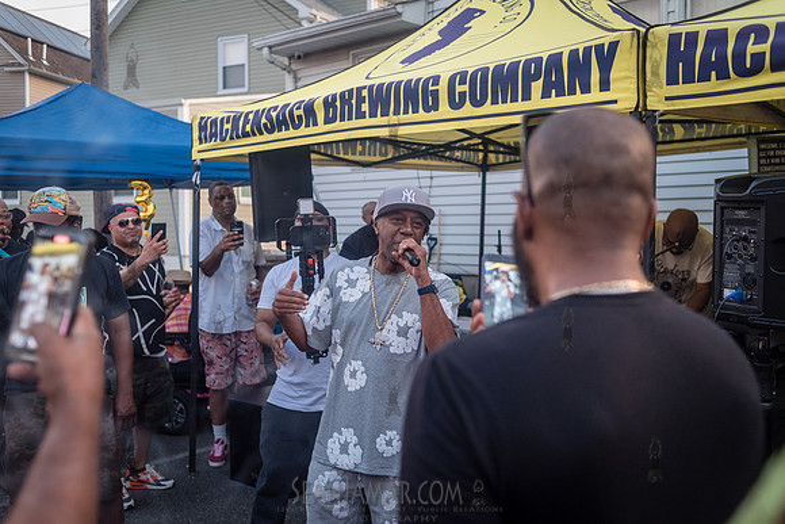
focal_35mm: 35
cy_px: 262
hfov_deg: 53.8
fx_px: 773
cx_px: 392
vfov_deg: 37.4
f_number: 3.2
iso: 1000
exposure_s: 1/160
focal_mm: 35
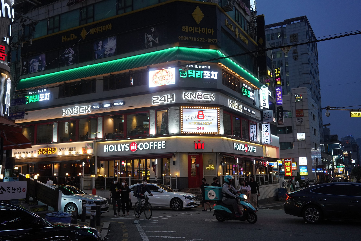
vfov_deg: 37.9
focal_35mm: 35
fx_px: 351
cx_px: 180
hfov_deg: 54.4
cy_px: 120
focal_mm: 35
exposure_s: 1/100
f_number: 7.1
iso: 1600
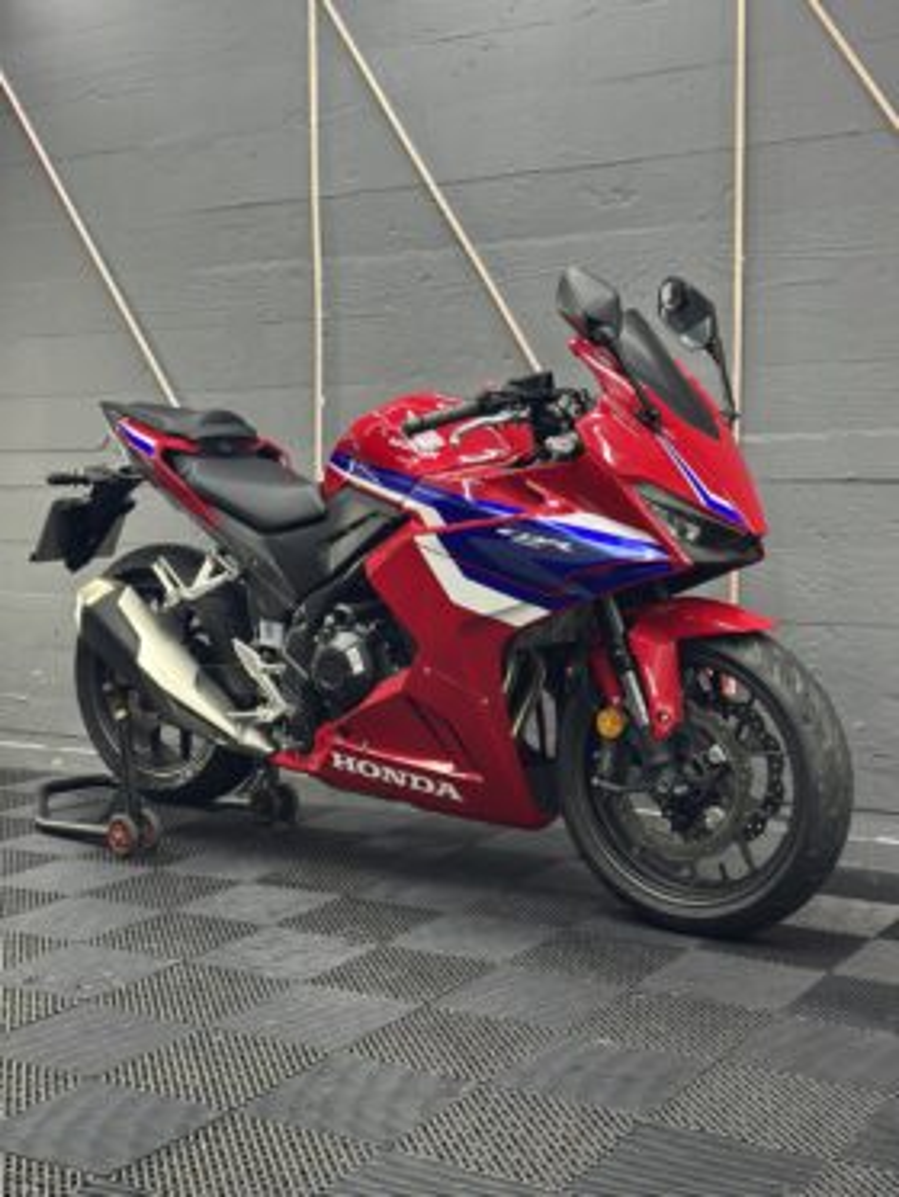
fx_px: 1661
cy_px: 598
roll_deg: +0.0
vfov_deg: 39.6
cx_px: 450
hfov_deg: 30.3
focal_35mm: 48
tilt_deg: -4.7
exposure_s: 1/50
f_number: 1.78
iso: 80
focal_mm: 6.86
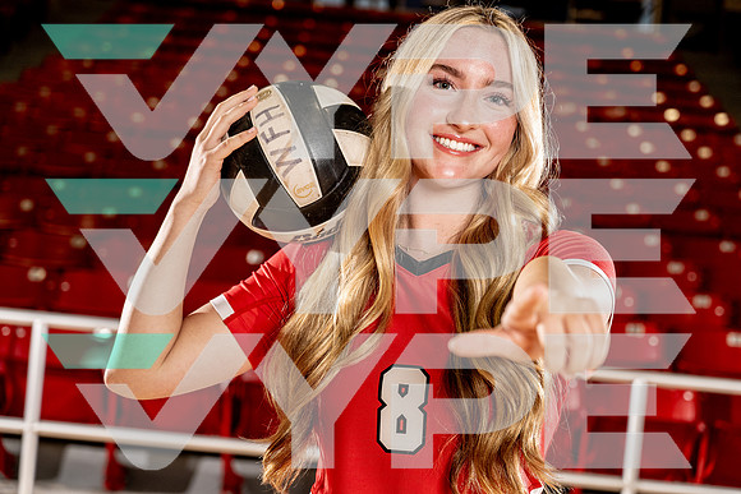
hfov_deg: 31.0
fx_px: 1338
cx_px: 370
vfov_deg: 20.9
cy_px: 247
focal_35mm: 65
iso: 400
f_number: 4
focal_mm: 65
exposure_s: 1/250
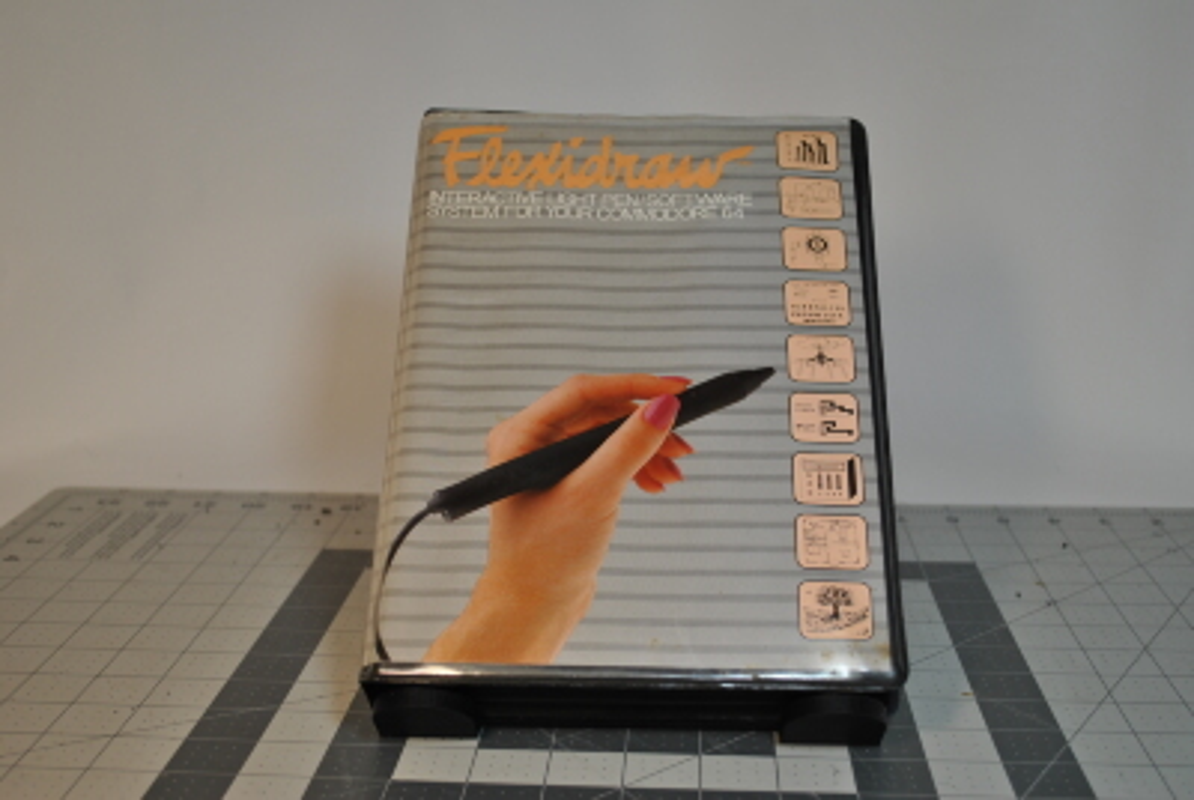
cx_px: 597
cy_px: 400
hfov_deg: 43.5
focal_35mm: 45
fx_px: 1495
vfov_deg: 30.0
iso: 200
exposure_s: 1/80
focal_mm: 30
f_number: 4.5
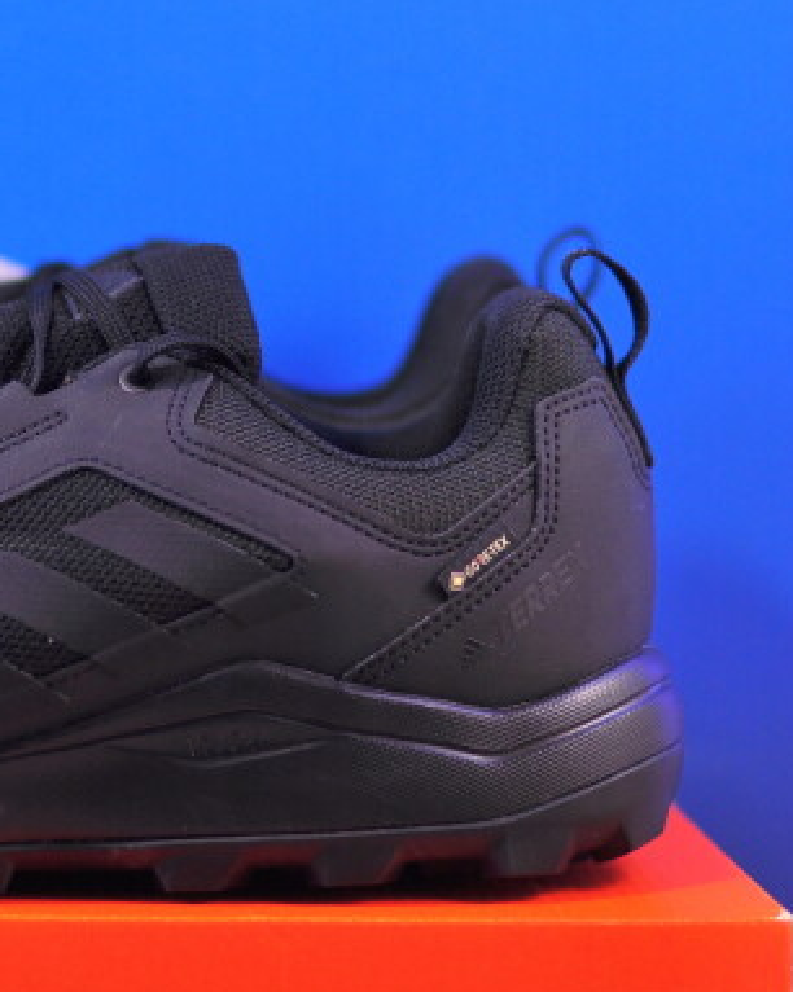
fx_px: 4316
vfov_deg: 13.1
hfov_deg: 10.4
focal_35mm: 147
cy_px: 346
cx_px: -62
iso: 250
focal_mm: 50
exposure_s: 1/320
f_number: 2
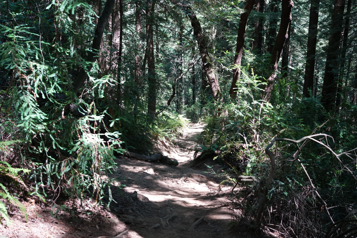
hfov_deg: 39.6
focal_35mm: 50
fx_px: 496
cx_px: 178
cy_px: 119
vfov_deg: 27.0
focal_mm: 50
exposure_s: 1/200
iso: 800
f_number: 4.5
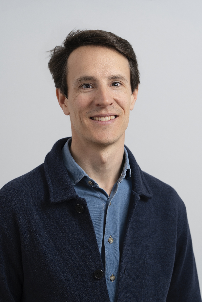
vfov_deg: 16.0
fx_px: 1077
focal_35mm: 128
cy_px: 151
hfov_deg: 10.7
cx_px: 101
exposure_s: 1/125
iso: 400
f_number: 4.5
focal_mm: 128
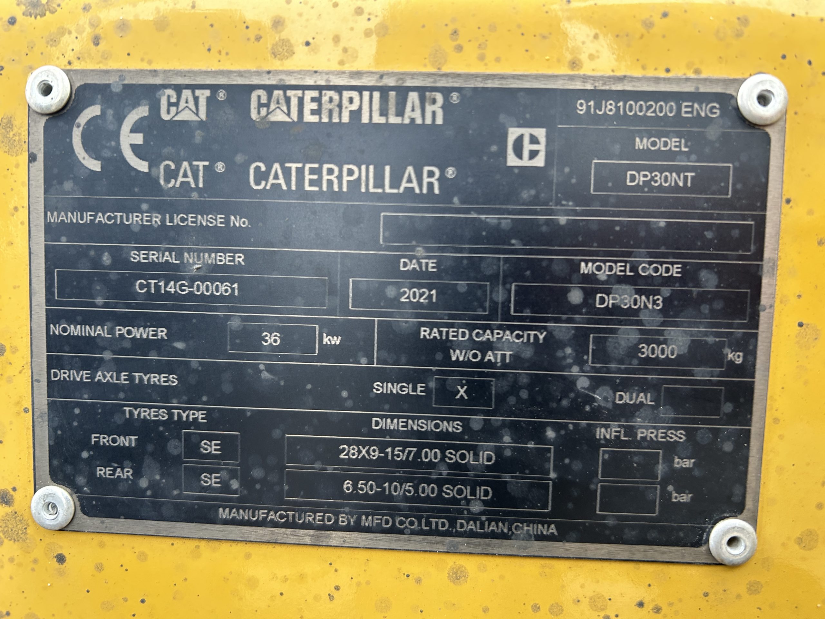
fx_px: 620
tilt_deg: -14.2
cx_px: 412
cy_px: 310
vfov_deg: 53.1
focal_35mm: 26
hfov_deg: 67.3
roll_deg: -1.9
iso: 100
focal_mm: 5.7
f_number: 1.5
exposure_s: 1/121
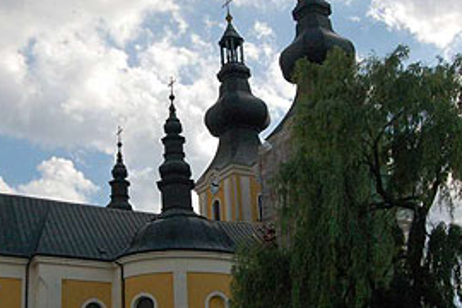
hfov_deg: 36.1
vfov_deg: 24.6
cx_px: 181
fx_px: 706
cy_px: 189
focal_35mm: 55
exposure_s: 1/800
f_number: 14
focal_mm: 22
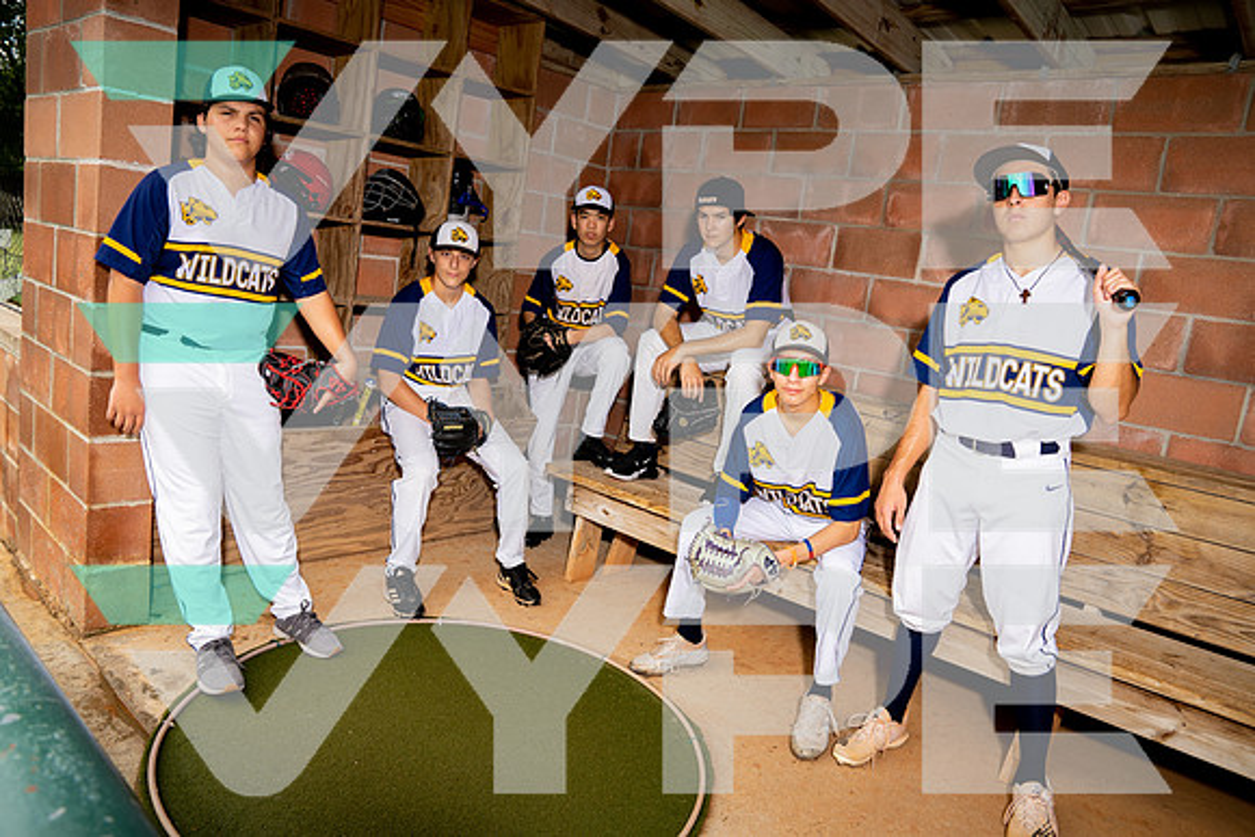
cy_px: 418
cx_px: 628
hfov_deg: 73.7
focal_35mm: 24
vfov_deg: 53.1
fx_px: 837
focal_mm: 24
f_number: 7.1
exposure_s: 1/250
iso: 100
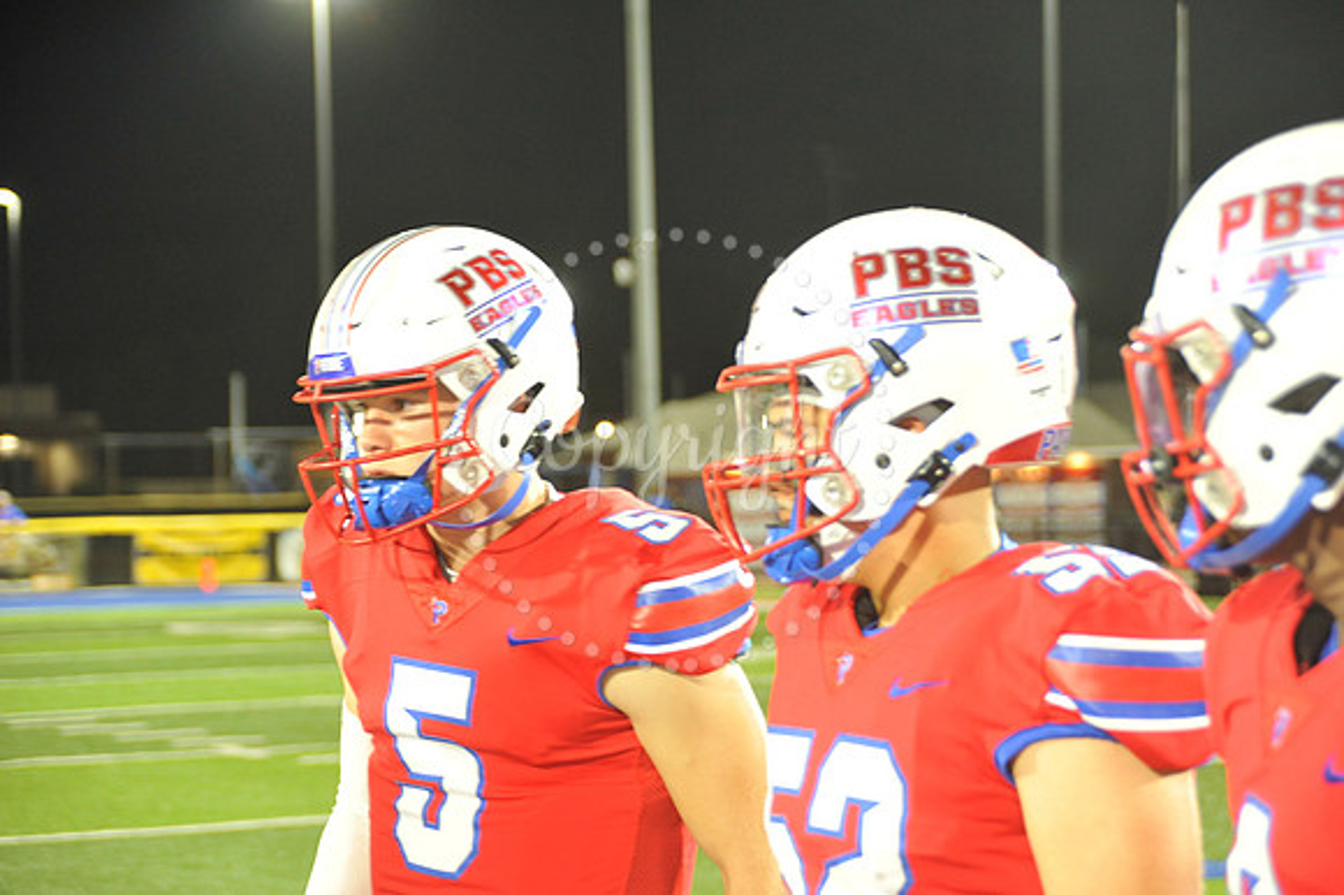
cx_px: 672
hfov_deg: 19.5
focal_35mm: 105
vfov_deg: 13.0
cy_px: 448
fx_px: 3918
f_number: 5.6
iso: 2000
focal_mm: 105
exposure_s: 1/60
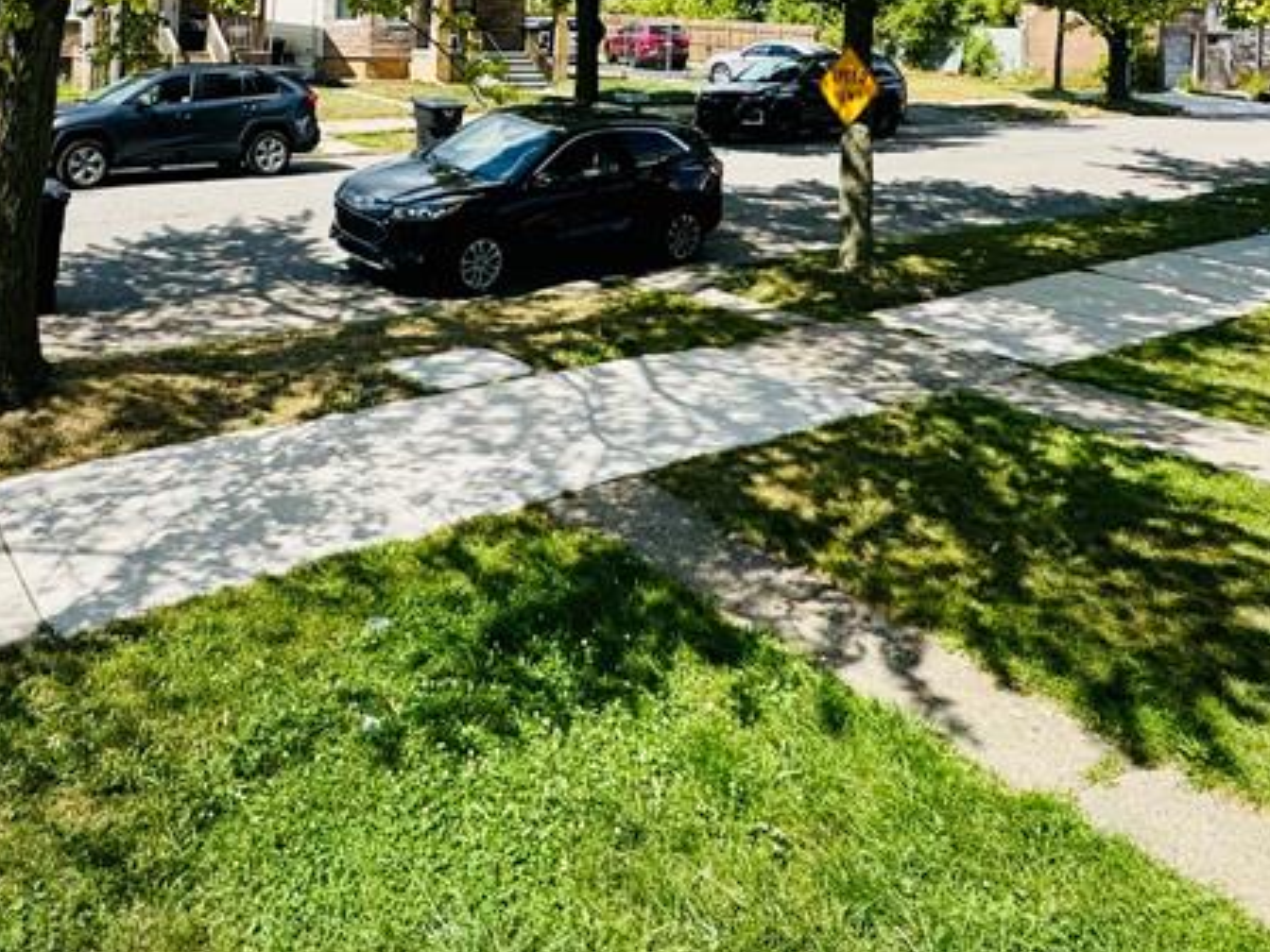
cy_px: -28
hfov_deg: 56.0
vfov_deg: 38.5
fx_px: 1174
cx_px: 465
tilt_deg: +1.5
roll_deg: -3.2
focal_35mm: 32
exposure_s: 1/1006
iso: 50
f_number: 2.2
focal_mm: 2.22
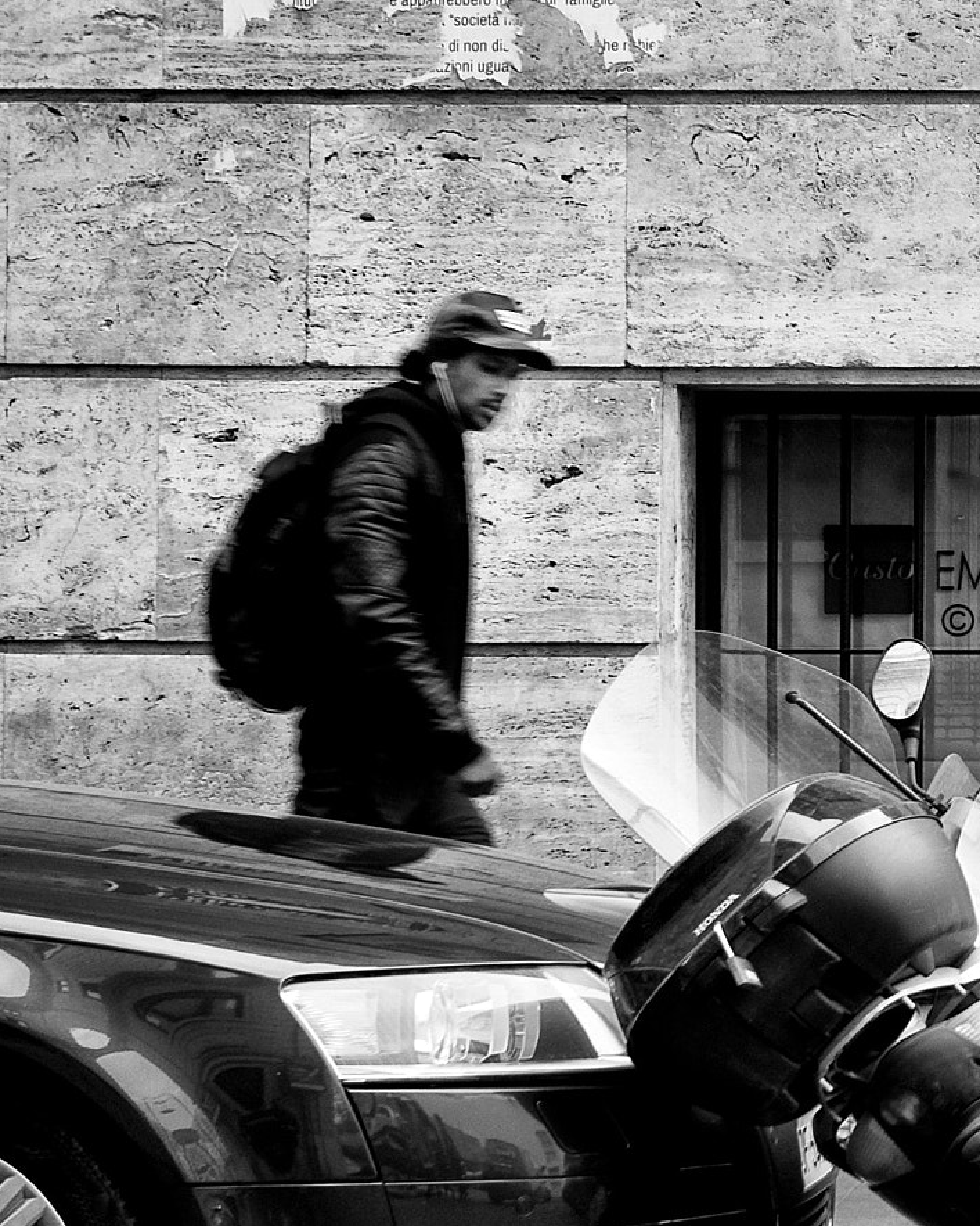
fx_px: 2175
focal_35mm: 60
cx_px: 1100
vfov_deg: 31.2
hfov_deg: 23.7
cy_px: 822
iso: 200
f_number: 3.2
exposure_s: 1/80
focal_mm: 17
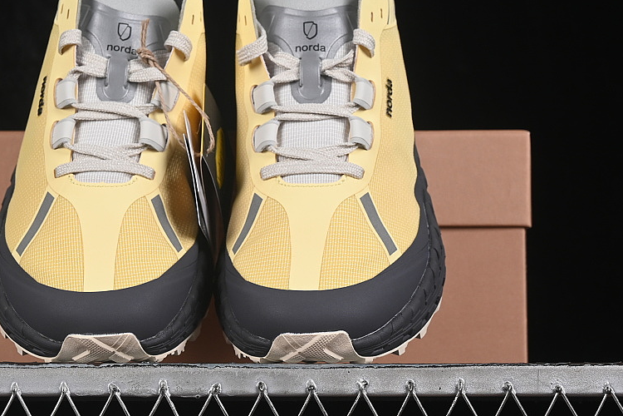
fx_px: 1869
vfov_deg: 12.7
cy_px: 178
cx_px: 220
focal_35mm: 108
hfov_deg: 18.9
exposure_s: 1/80
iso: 160
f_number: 8
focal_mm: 50
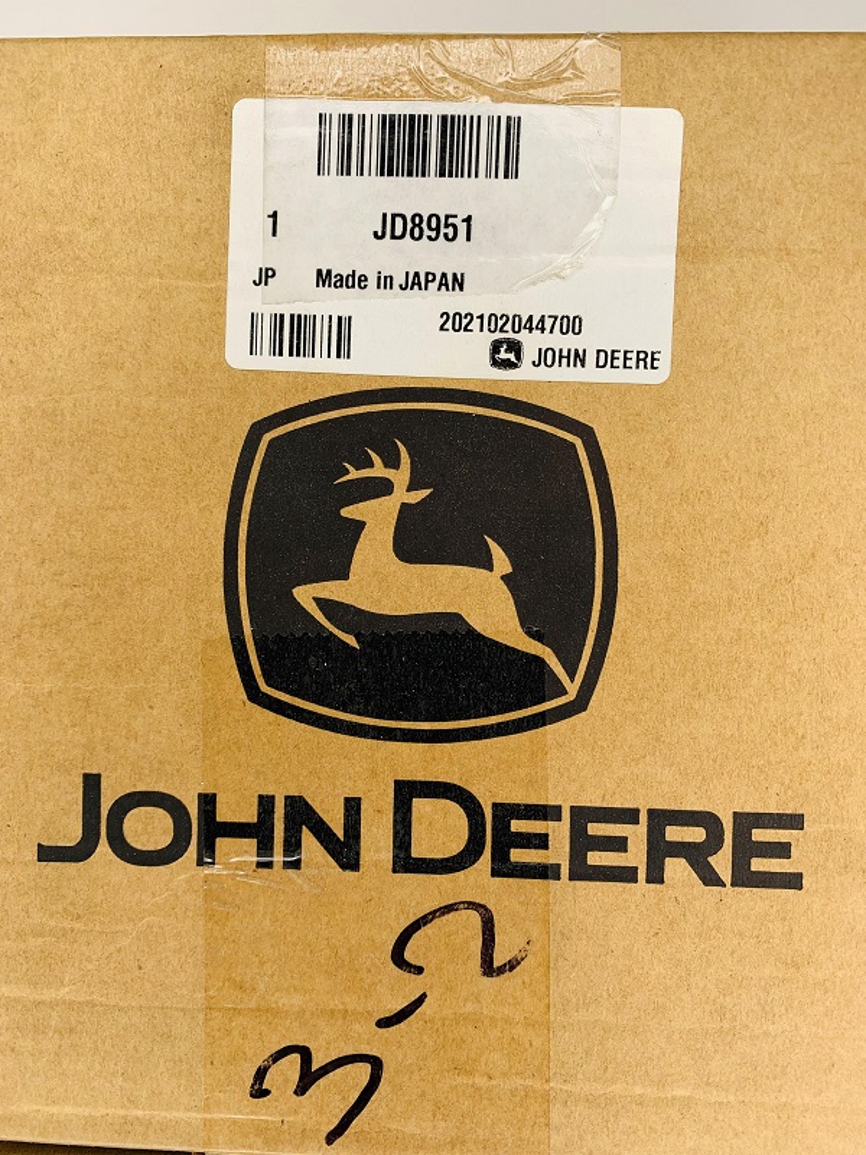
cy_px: 578
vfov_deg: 67.3
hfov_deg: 53.1
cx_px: 433
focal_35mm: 26
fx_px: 867
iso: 25
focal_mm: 4.25
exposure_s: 1/147
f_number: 1.8
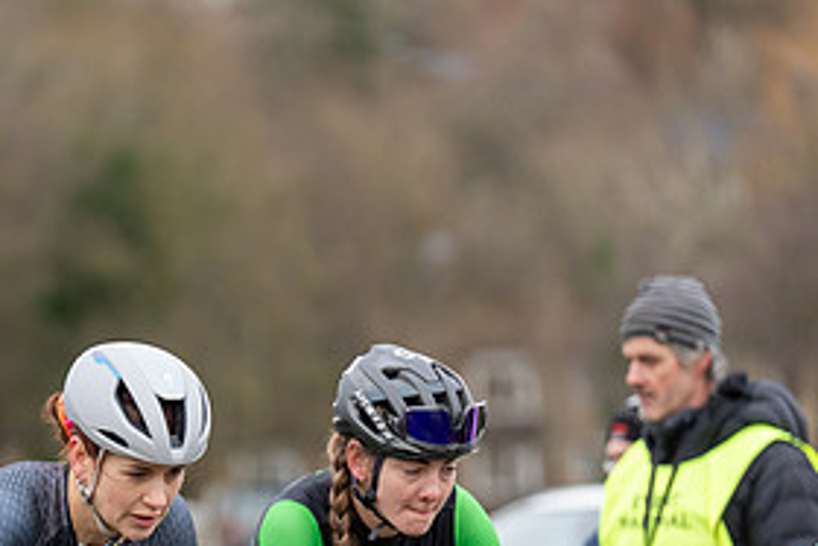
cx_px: -18
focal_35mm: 348
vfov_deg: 4.0
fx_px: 7911
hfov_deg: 5.9
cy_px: 492
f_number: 3.2
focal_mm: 168
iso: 1250
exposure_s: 1/1000
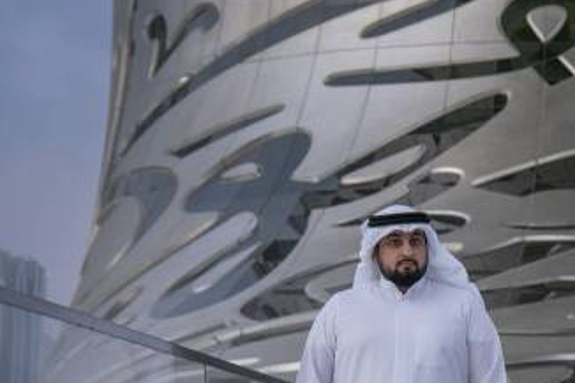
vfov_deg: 14.4
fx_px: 1517
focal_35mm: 95
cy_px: 228
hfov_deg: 19.4
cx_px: 797
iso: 2500
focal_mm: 31
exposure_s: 1/200
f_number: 2.8
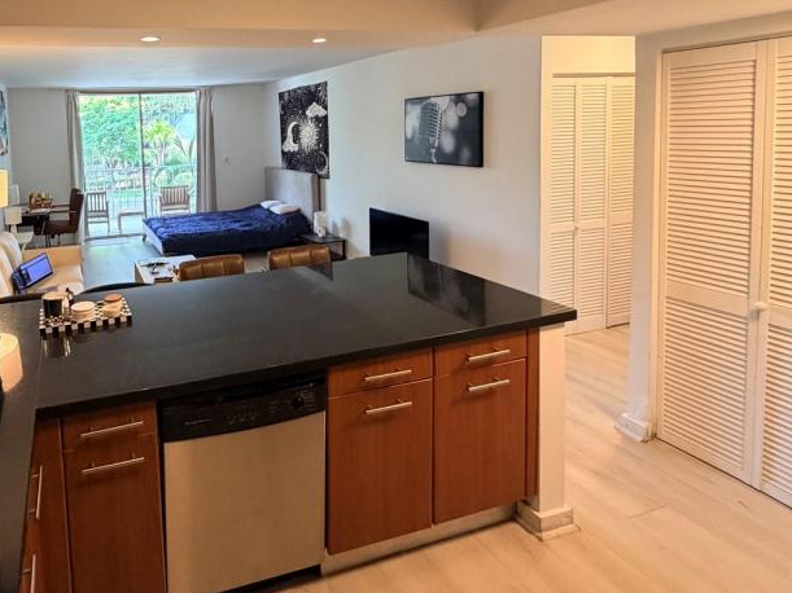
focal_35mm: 22
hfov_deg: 71.4
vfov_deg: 58.6
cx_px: 201
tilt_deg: -4.0
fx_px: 503
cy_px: 166
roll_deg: +2.6
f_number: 2.2
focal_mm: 2.22
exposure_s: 1/60
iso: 250
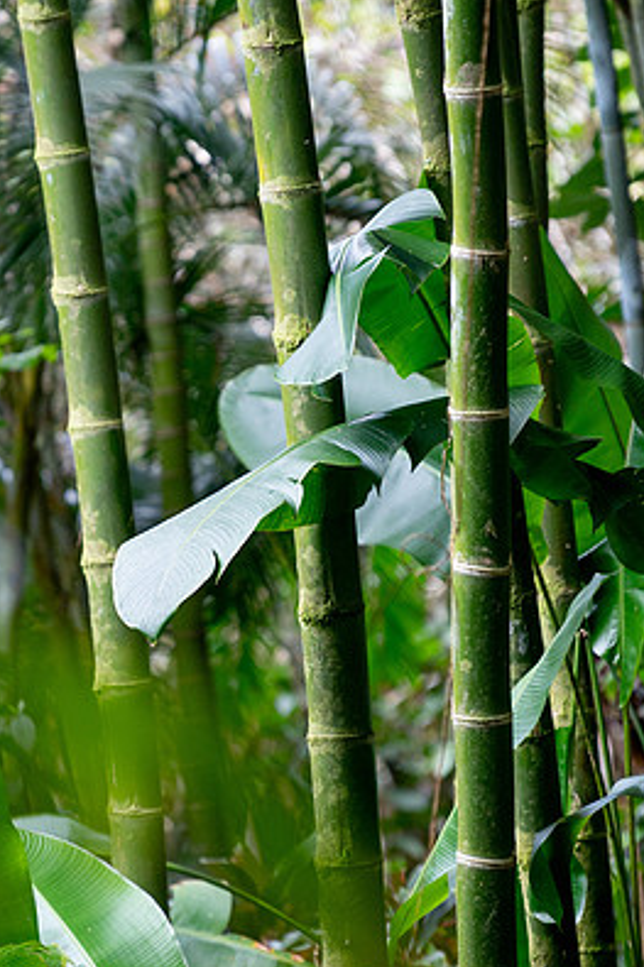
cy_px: 431
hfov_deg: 3.2
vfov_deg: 4.9
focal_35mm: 425
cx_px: 253
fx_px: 11413
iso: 800
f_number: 2.8
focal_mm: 175
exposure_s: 1/400
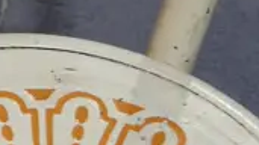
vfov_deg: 6.2
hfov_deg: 10.8
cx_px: -30
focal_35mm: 196
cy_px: -23
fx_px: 1345
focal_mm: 15
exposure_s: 1/100
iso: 200
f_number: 3.6
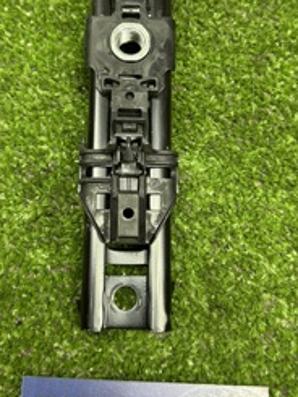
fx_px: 539
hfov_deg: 30.9
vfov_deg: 40.2
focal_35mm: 47
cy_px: 156
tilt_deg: -72.1
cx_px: 139
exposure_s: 1/100
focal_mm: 6.76
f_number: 1.78
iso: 125
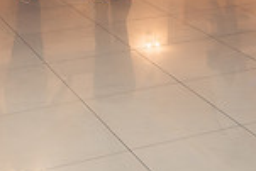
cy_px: -128
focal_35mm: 92
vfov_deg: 13.5
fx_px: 655
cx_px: 112
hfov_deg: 22.1
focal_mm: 24
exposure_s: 1/200
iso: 1600
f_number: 2.8
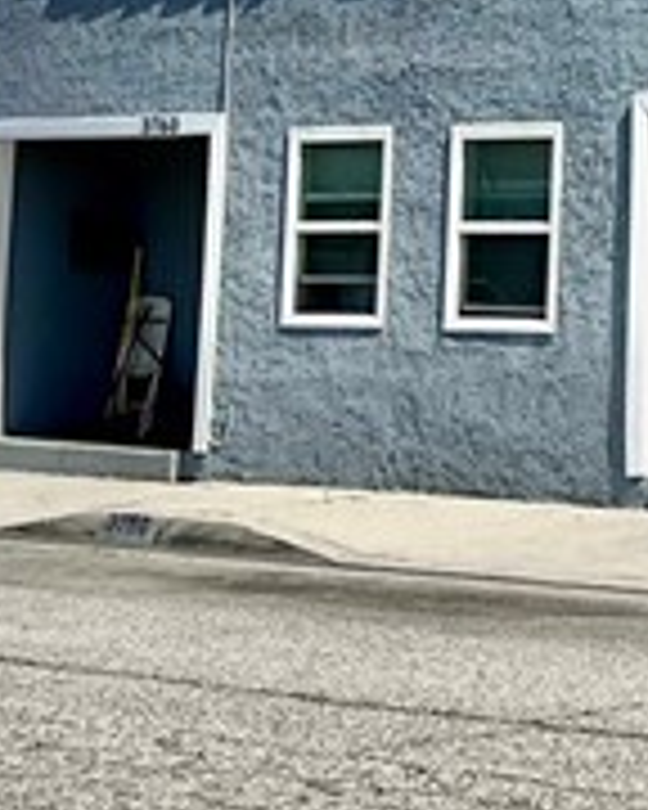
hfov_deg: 10.3
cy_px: -14
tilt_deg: +4.5
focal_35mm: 144
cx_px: 1030
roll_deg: -0.6
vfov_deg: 13.2
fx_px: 3452
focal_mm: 5.7
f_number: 1.5
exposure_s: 1/5319
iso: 50
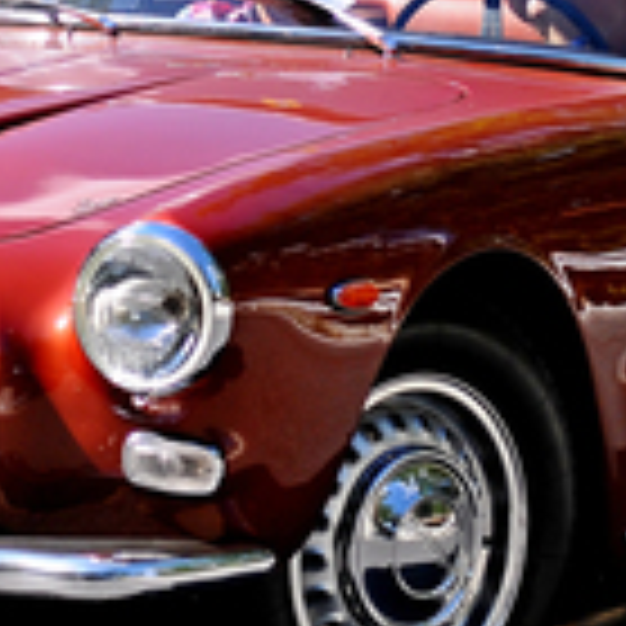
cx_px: 126
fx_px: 6956
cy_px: 110
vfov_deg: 5.1
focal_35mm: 340
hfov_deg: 5.1
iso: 200
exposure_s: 1/800
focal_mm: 62
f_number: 4
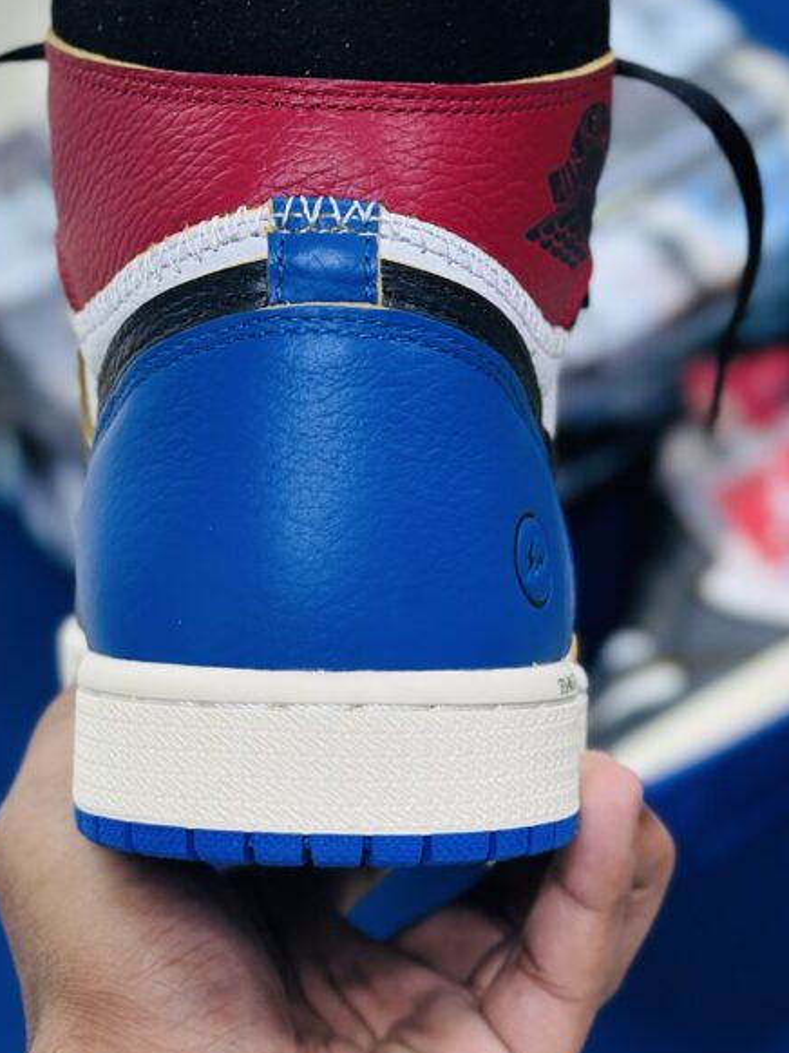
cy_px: 419
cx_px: 322
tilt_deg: -50.2
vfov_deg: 25.3
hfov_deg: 19.1
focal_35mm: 77
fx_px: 2342
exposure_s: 1/100
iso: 80
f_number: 1.78
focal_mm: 6.86
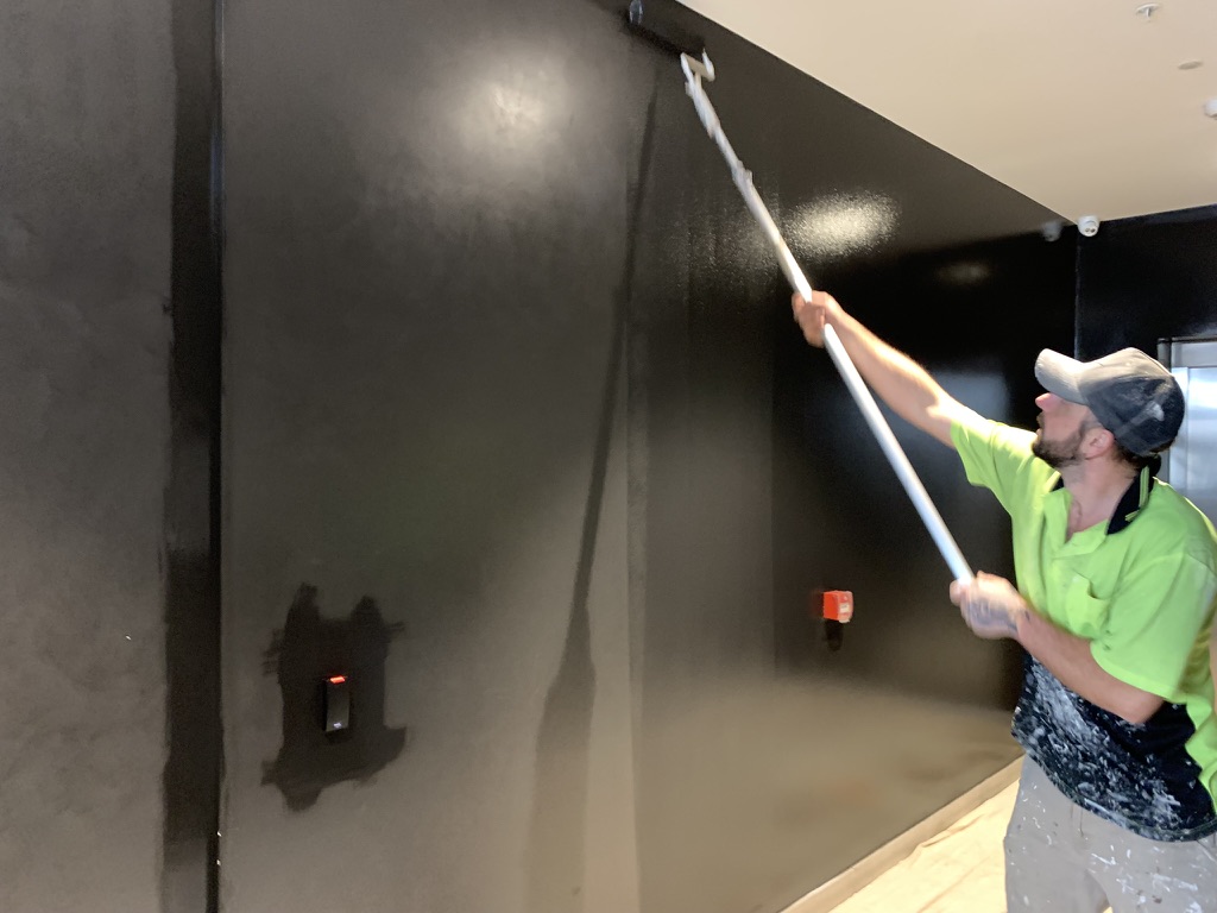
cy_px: 456
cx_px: 608
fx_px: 914
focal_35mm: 26
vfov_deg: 53.1
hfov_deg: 67.3
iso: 640
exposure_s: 1/25
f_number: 1.8
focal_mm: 4.25
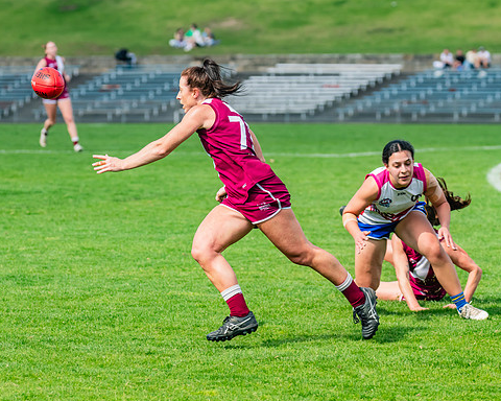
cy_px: 191
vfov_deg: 6.5
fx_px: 3529
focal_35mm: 238
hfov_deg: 8.1
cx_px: 205
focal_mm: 195
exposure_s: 1/1600
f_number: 6.3
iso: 800
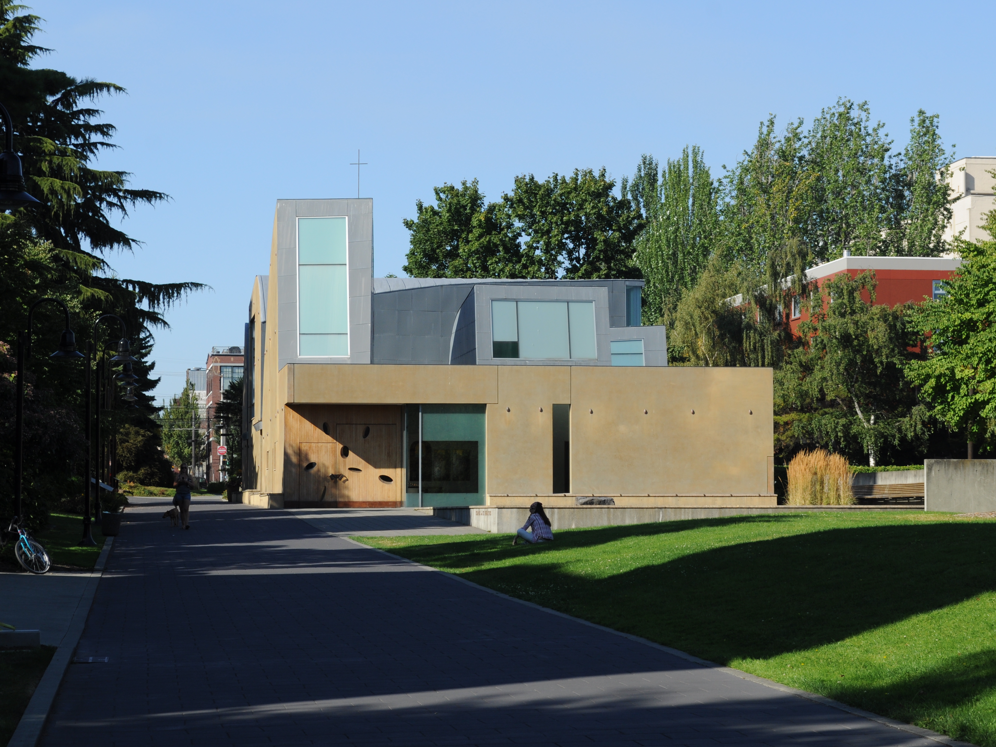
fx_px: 2532
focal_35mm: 88
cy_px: 362
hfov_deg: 22.2
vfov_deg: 16.8
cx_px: 542
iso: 200
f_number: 10
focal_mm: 52
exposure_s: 1/400
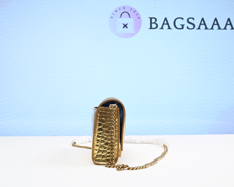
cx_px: 117
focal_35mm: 44
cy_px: 94
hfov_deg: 42.0
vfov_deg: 34.2
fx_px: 305
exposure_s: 1/2
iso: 100
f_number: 16
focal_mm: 39
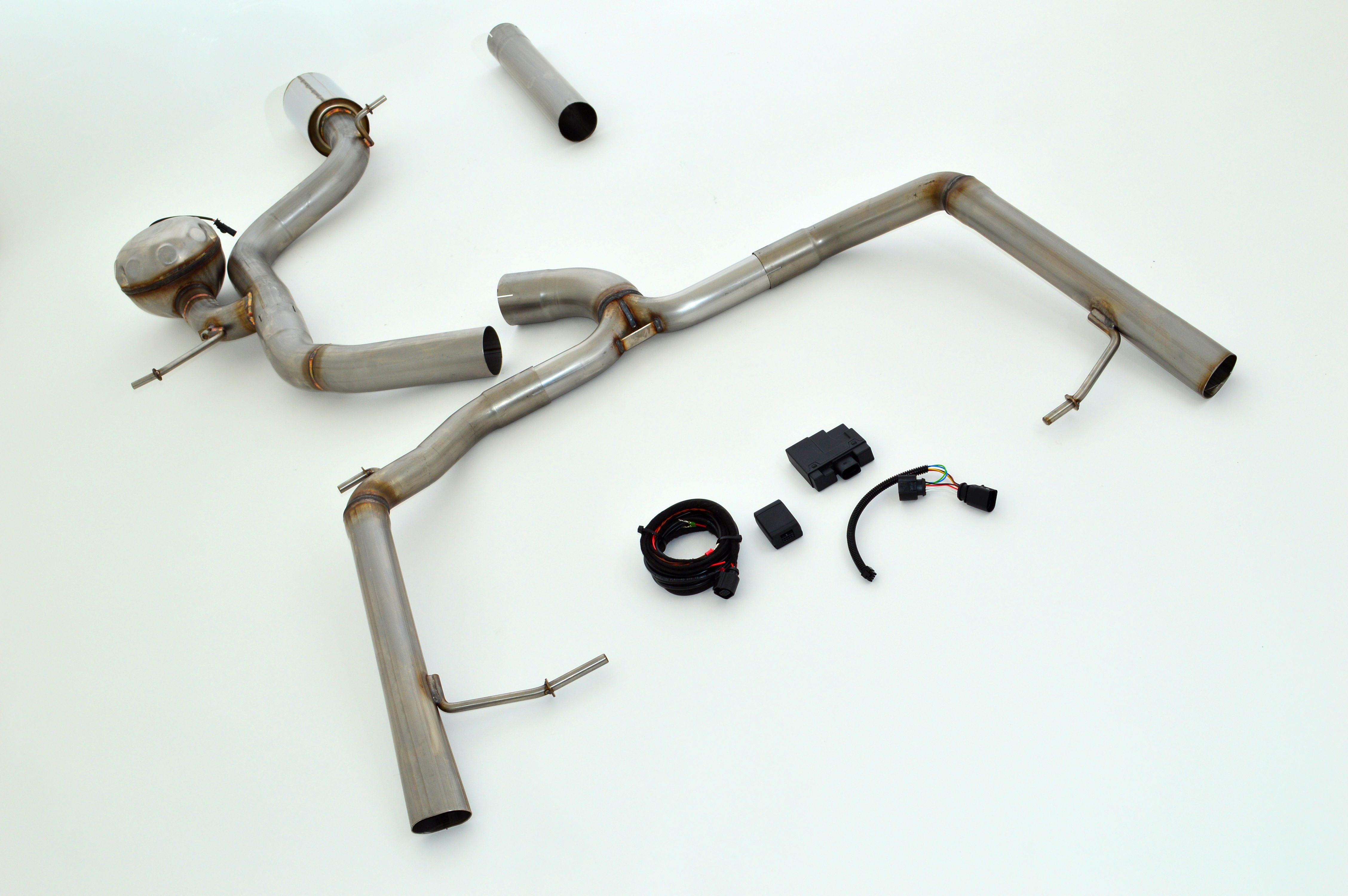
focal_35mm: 42
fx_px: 1571
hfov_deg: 46.4
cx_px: 674
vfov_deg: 31.8
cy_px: 448
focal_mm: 28
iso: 200
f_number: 10
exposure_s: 1/200
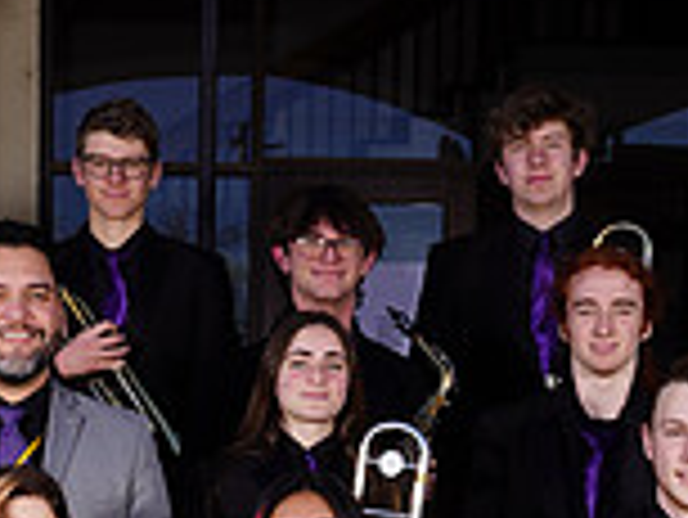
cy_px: 763
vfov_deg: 11.5
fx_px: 2466
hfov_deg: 15.8
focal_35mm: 124
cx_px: 193
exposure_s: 1/250
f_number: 9
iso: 100
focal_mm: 34
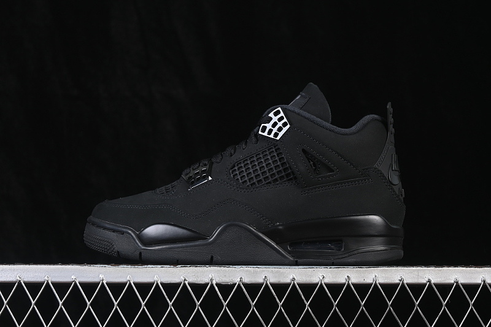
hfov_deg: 27.0
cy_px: 164
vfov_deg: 18.2
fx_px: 1023
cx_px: 246
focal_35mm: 75
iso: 160
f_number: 6.3
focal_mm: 50
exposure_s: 1/60
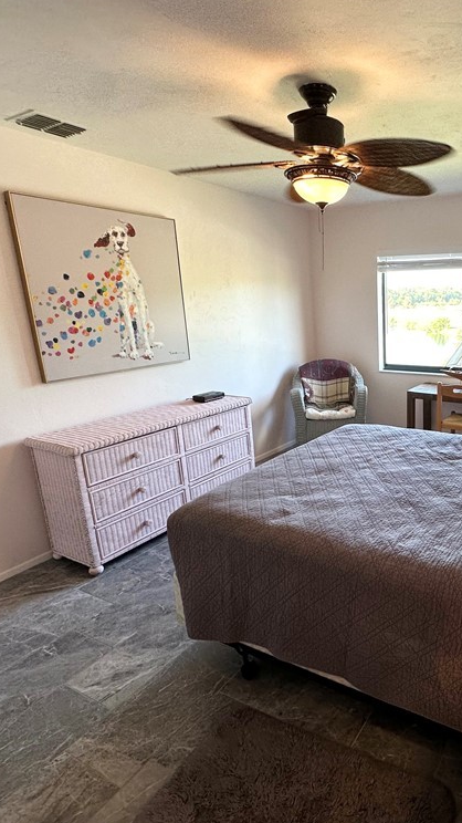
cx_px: 397
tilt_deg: -14.5
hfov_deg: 49.0
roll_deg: +0.5
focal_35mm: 21
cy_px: 414
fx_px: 458
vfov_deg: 83.9
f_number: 2.2
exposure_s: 1/120
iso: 125
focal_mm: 2.22
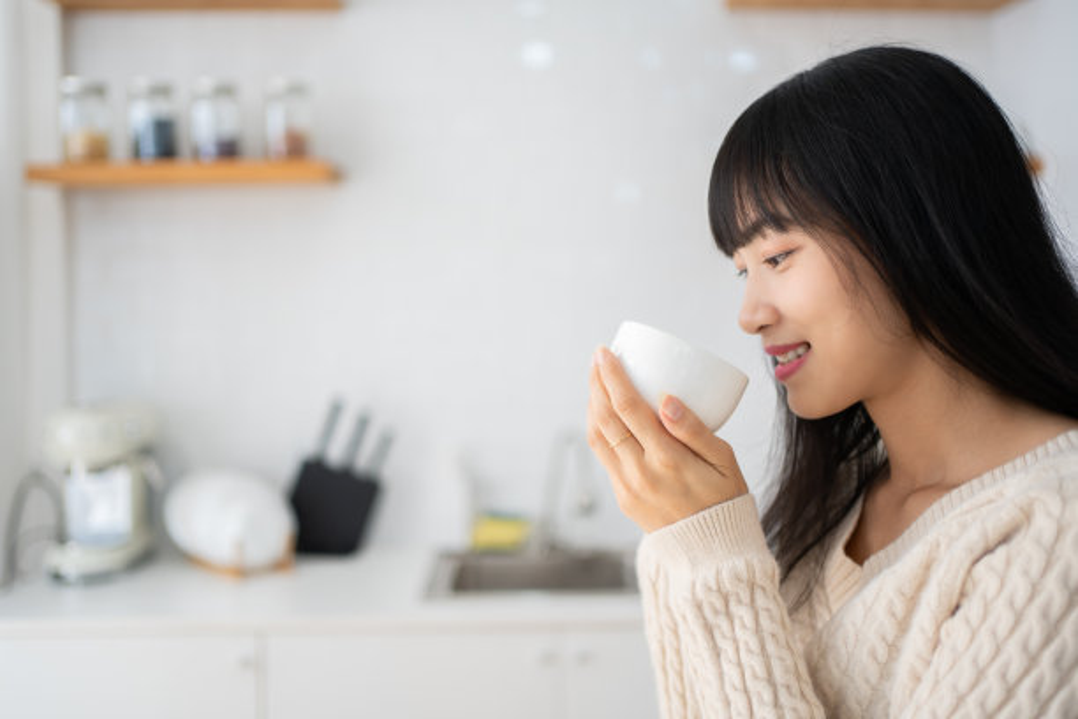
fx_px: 1048
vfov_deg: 37.9
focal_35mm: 35
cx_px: 539
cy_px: 360
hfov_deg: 54.4
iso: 200
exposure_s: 1/400
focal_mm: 35
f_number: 1.8
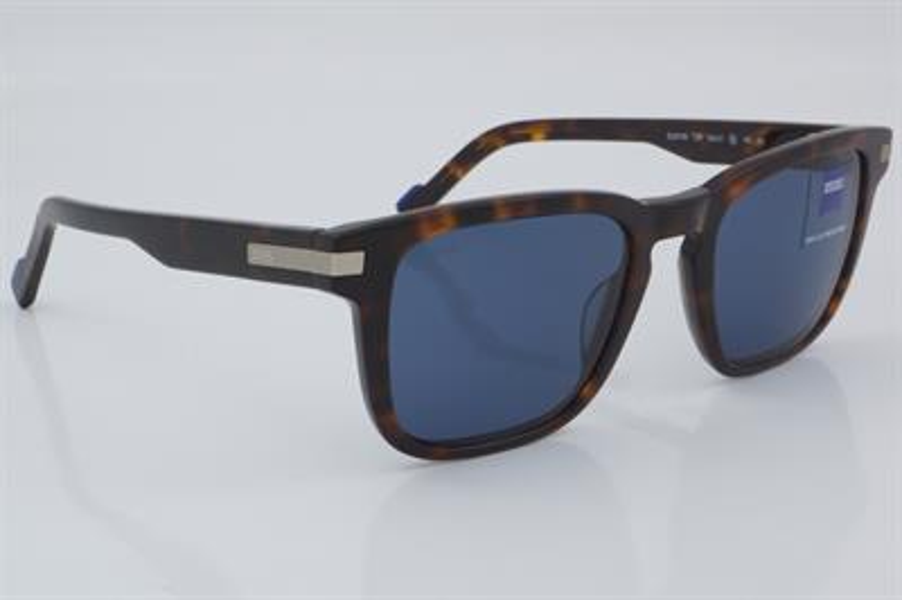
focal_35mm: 75
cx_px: 451
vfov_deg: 18.2
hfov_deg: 27.0
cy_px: 300
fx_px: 1878
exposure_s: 1/4
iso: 100
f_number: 32
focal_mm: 50
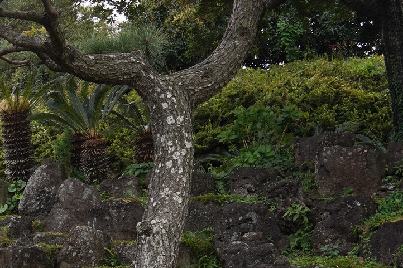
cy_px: 285
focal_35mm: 97
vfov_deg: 13.8
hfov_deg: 19.1
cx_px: -153
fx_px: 1086
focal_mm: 35
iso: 400
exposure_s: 1/100
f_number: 10
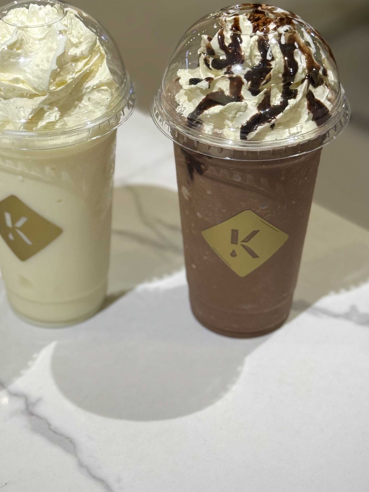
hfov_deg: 20.7
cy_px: 193
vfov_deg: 27.3
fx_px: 1009
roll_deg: +0.4
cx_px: 152
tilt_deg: -35.5
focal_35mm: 71
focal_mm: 6.76
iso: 80
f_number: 1.78
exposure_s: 1/100
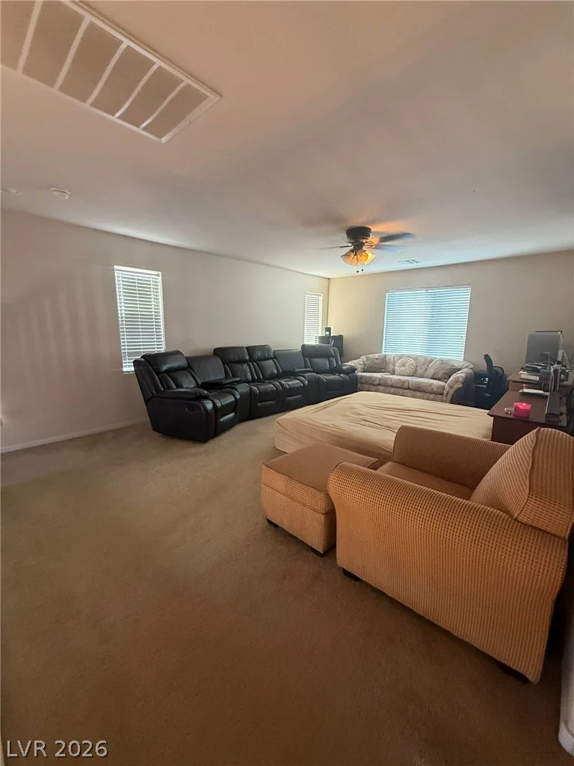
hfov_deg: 85.7
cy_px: 383
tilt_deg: -9.2
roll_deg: -0.5
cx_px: 287
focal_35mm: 14
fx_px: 310
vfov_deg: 102.1
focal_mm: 2.22
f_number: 2.2
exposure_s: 1/60
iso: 400
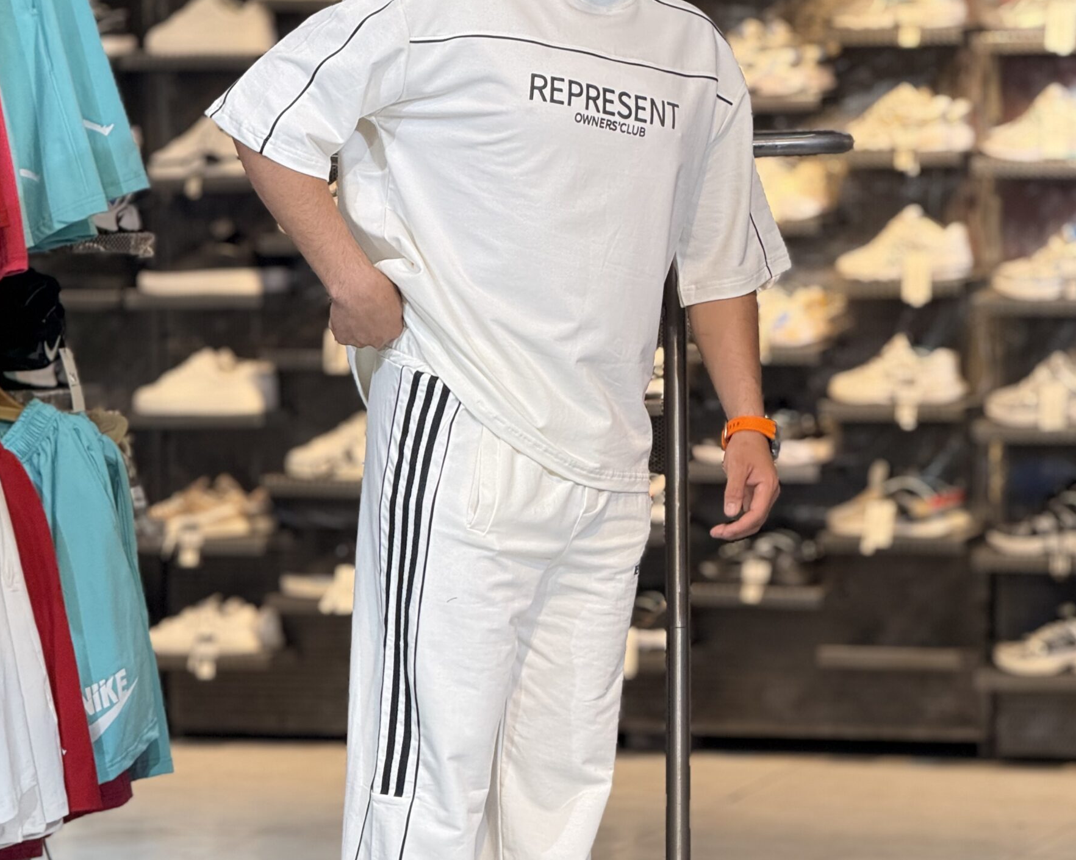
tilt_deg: -2.3
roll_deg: +0.7
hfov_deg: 11.4
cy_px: 455
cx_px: 579
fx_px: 5413
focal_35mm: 170
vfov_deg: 9.1
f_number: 2.8
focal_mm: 15.66
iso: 160
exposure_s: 1/100
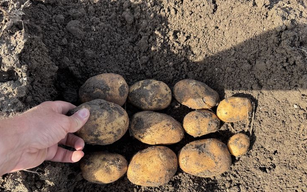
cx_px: 139
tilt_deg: -77.8
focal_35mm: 28
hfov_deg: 66.3
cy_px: 112
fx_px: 234
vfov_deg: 44.3
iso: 80
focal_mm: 6.76
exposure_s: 1/782
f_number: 1.78
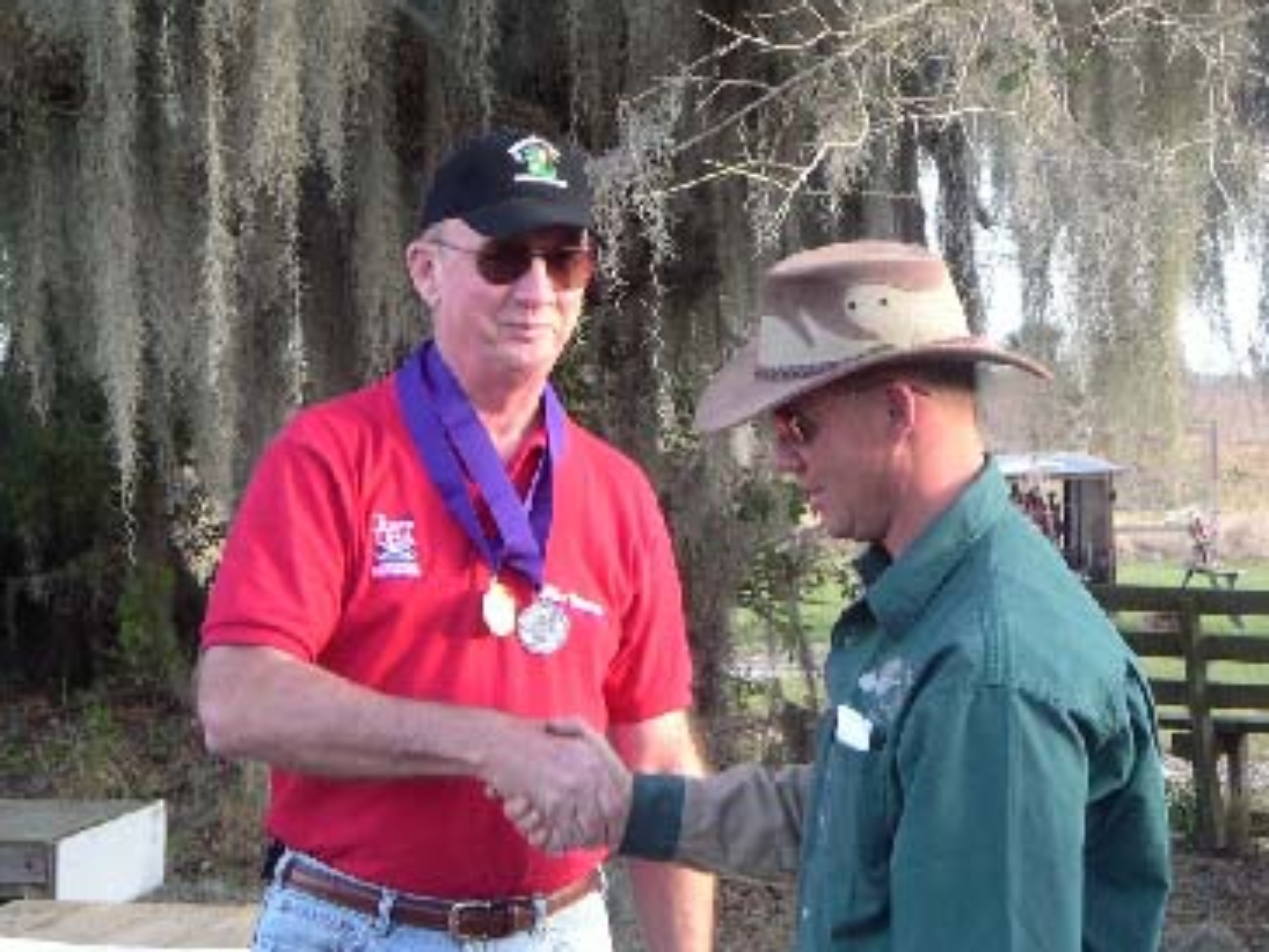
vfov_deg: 14.8
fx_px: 3667
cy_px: 467
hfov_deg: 19.6
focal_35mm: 100
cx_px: 643
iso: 80
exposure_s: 1/75
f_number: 3.2
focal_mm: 11.3
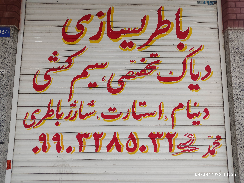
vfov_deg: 53.1
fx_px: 183
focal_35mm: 26
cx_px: 122
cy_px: 92
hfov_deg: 67.3
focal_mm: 4.71
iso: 50
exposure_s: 1/225
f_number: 1.79
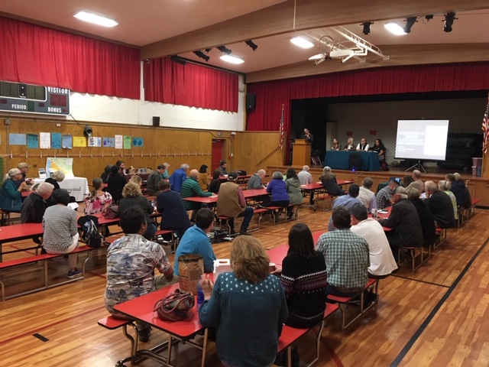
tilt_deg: -3.0
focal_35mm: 29
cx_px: 244
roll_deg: -1.1
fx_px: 410
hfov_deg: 61.7
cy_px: 184
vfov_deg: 48.2
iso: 160
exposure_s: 1/30
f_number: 2.2
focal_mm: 4.15
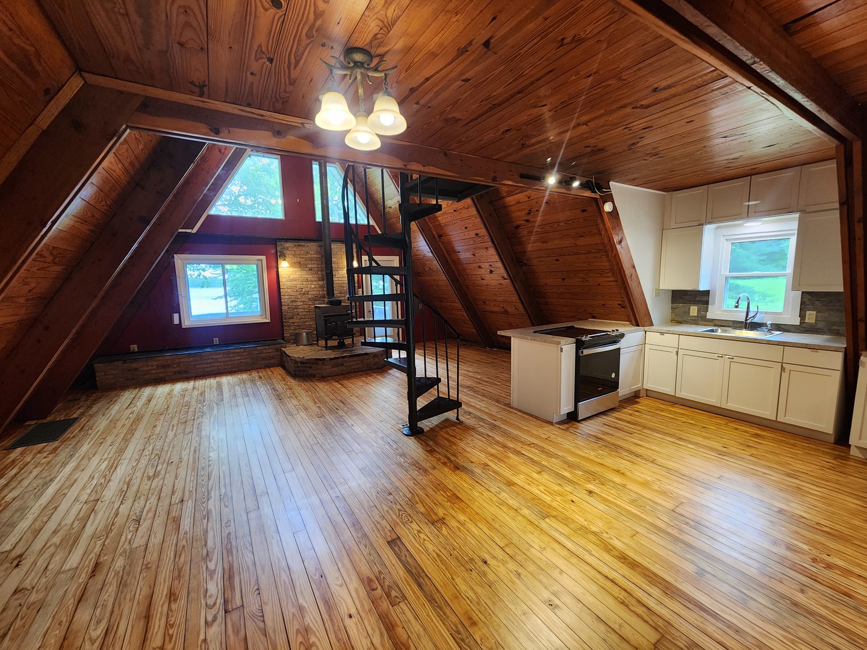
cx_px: 434
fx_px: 326
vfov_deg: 89.9
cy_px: 325
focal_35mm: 13
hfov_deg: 106.2
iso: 400
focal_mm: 2.2
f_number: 2.2
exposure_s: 1/60
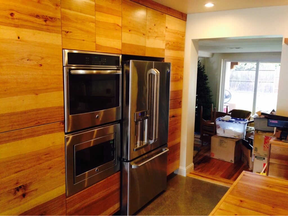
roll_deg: -1.1
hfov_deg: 55.3
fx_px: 275
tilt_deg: -8.0
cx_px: 144
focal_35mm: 33
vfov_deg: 43.0
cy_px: 108
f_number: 2.4
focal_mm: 4.12
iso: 200
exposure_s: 1/20
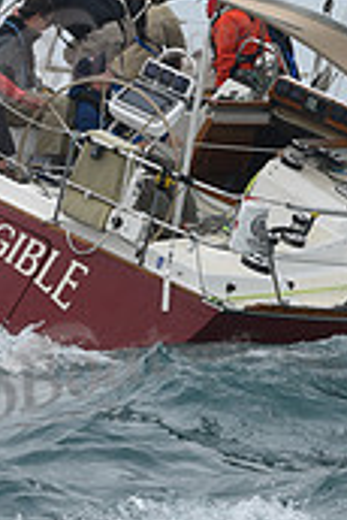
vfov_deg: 6.6
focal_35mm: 310
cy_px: 187
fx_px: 4473
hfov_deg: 4.4
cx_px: 409
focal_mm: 92
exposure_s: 1/800
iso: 250
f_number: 9
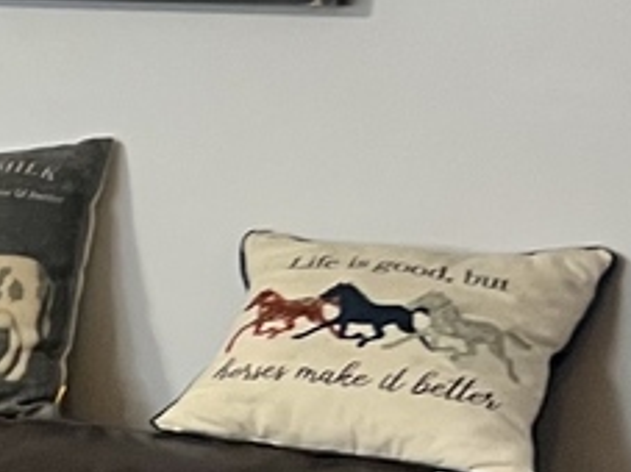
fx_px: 3006
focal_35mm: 165
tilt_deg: -7.2
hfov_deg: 9.4
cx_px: -1268
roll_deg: -1.9
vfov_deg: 9.0
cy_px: 322
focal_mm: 5.7
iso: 125
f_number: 1.5
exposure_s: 1/60
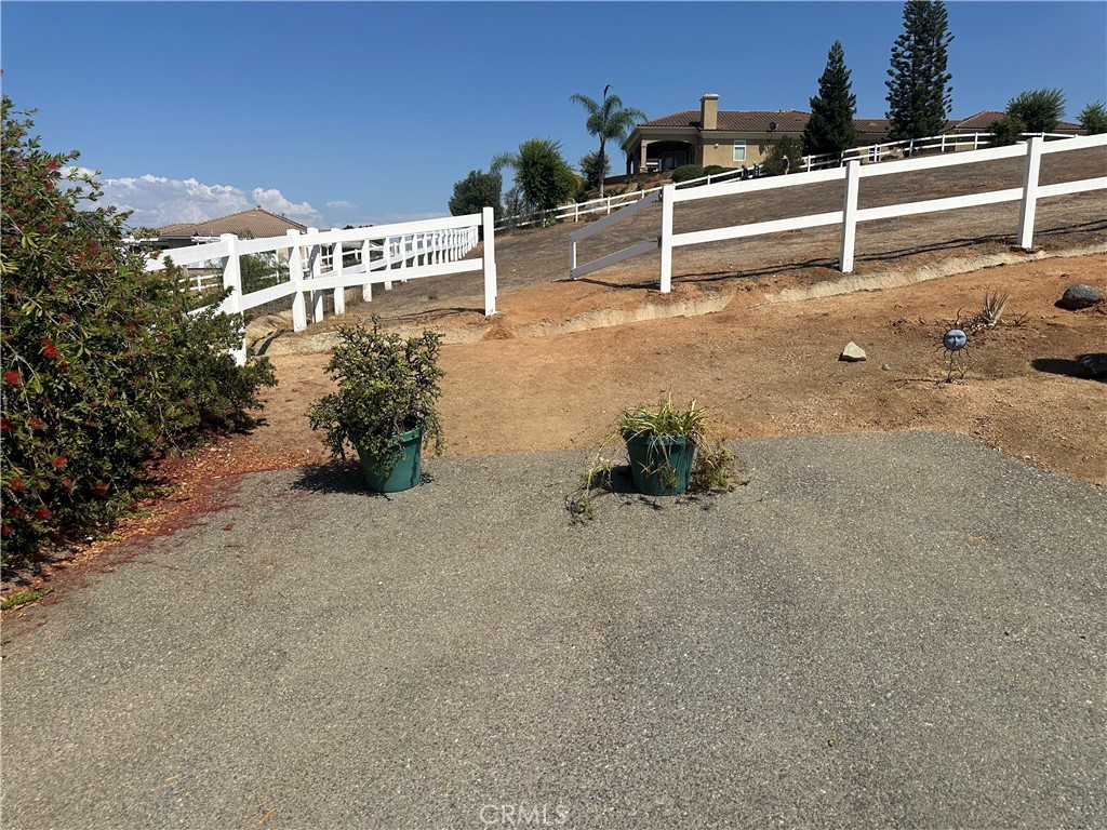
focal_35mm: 24
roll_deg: -0.7
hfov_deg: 71.6
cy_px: 415
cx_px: 554
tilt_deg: -10.3
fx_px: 768
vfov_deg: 56.8
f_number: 1.78
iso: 80
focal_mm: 6.86
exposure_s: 1/7042
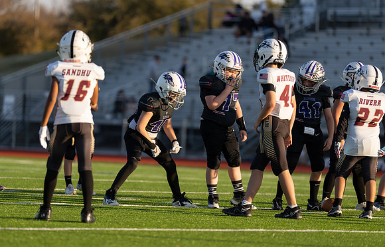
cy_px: 118
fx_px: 2830
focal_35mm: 268
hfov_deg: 7.8
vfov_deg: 5.0
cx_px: 172
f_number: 2.8
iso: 160
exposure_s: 1/1250
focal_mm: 200
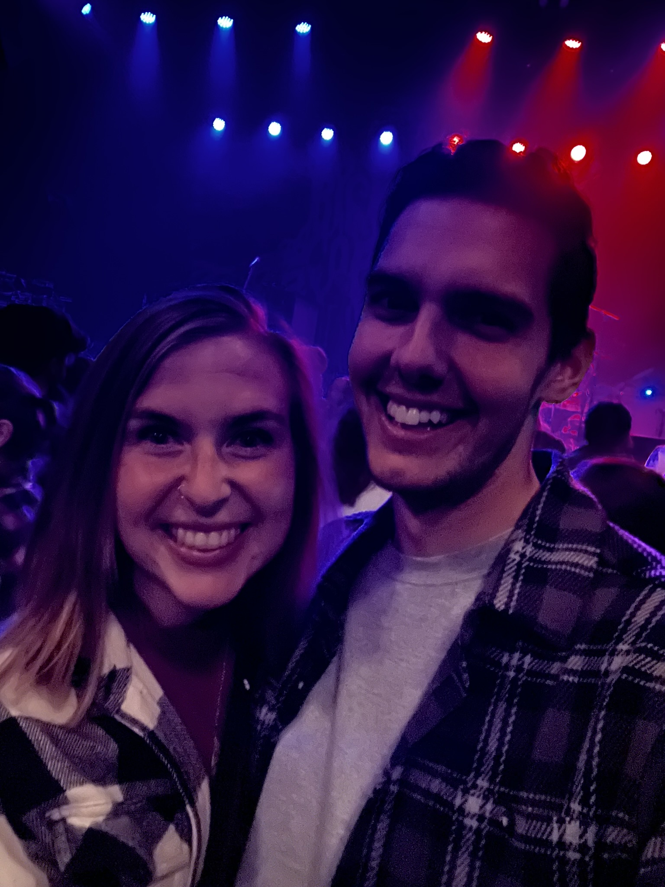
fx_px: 768
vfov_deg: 60.0
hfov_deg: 46.8
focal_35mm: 30
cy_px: 444
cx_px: 332
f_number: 2.2
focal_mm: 2.71
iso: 6400
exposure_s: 1/15
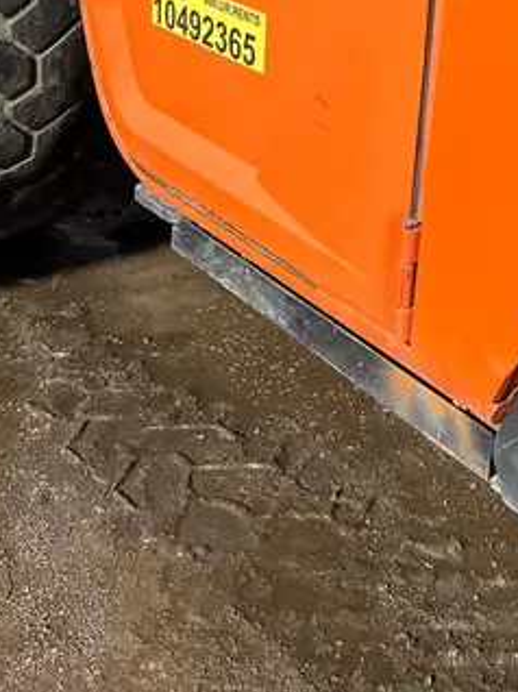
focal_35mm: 60
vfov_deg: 29.5
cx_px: 511
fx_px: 1199
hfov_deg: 23.4
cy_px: -42
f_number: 1.5
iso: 50
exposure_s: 1/2762
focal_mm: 5.7
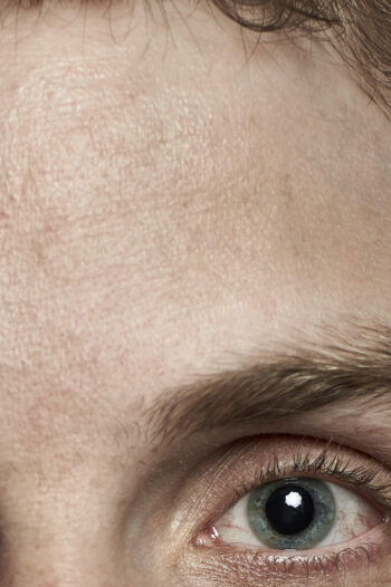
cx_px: -3
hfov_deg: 3.3
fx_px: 6753
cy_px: 838
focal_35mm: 414
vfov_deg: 5.0
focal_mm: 85
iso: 200
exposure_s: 1/200
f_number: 4.5
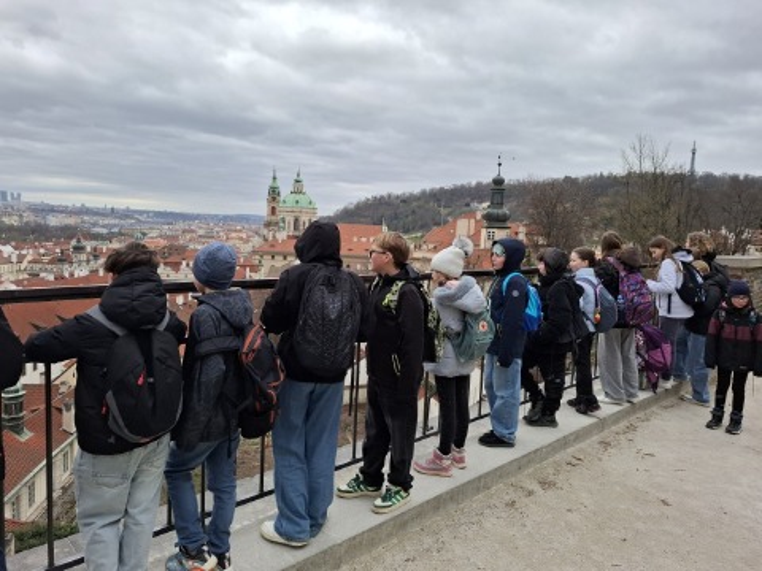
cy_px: 286
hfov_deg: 73.9
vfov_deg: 58.9
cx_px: 381
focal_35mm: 23
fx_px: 506
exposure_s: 1/372
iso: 50
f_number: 1.8
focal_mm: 5.54
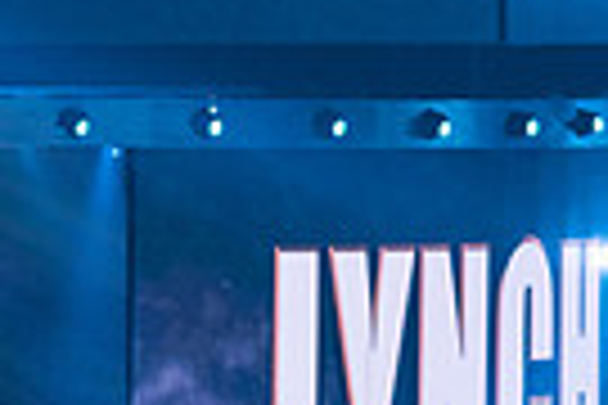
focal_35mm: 436
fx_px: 7363
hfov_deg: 4.7
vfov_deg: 3.1
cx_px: 252
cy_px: -69
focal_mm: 56
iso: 640
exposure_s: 1/800
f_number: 1.4
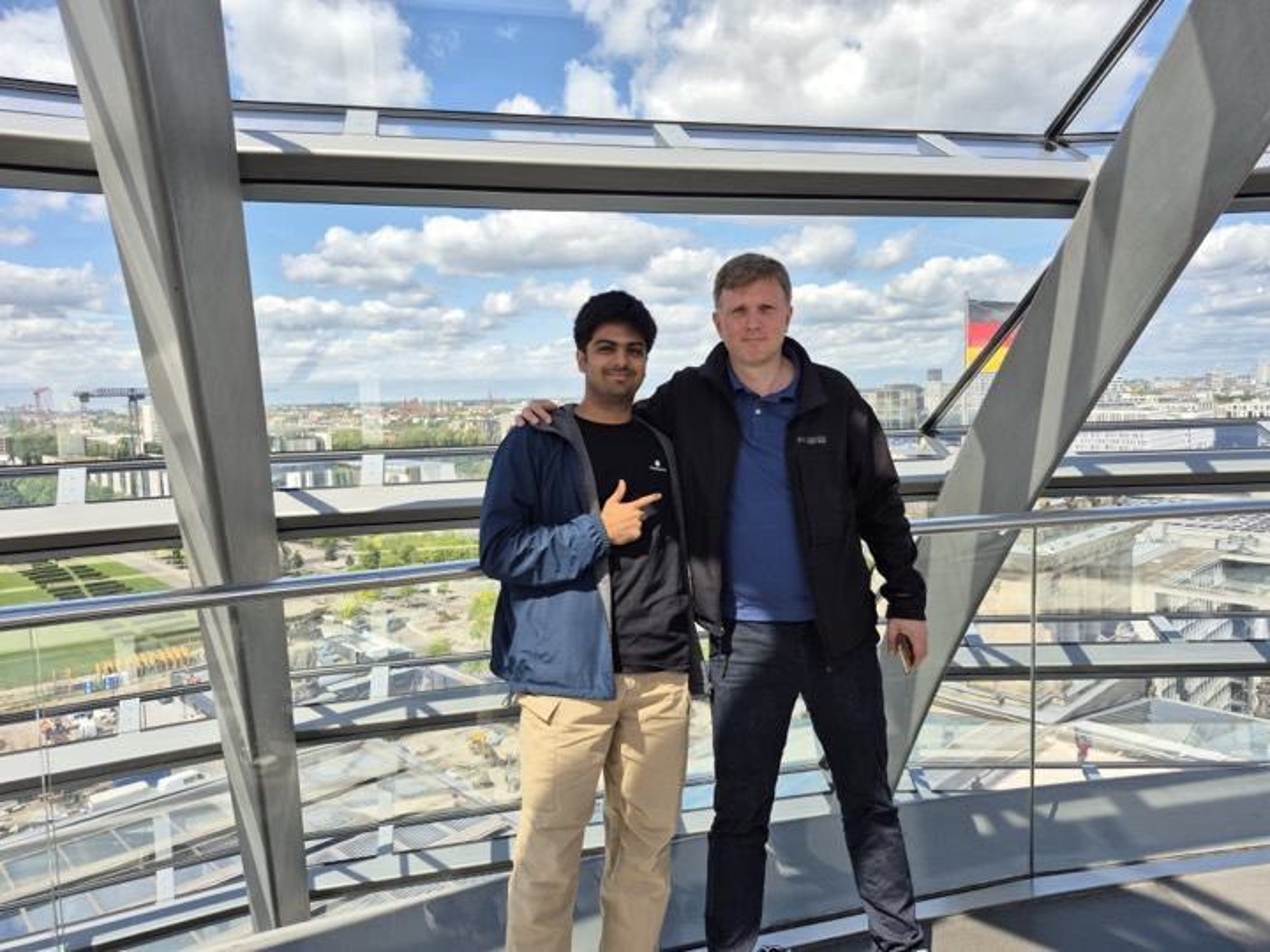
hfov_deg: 73.9
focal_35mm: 23
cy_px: 476
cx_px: 635
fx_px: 844
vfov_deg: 58.9
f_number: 1.8
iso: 25
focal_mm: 5.4
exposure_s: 1/1006
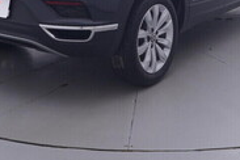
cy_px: -62
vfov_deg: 18.4
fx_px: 450
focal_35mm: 68
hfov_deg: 29.8
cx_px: 146
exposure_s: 1/80
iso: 200
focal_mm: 15
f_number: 5
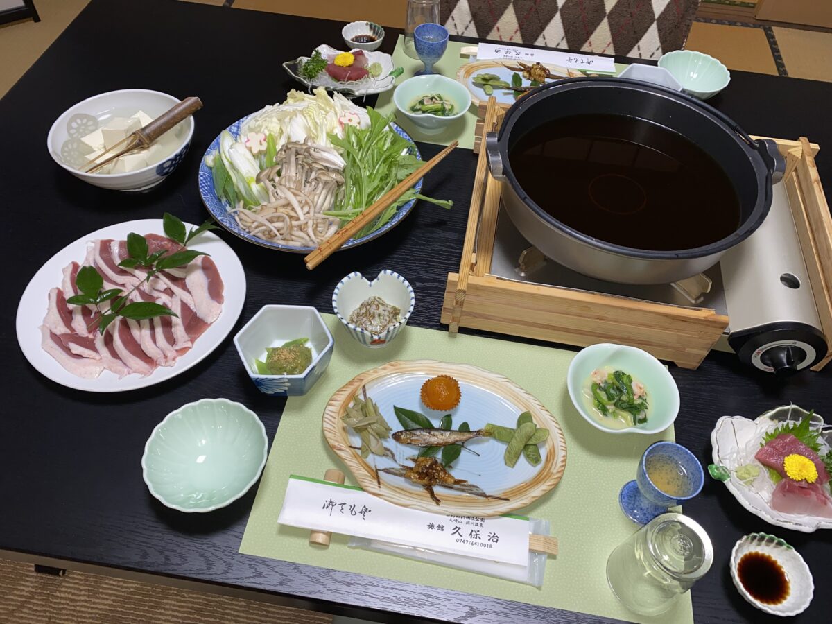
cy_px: 312
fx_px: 625
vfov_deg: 53.1
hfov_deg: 67.3
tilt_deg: -52.0
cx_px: 416
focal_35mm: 26
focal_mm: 4.25
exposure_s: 1/33
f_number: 1.8
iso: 40
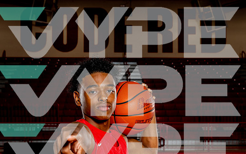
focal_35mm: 68
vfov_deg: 19.1
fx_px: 456
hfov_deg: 30.2
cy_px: 91
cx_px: 118
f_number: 8
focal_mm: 59
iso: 400
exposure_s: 1/250
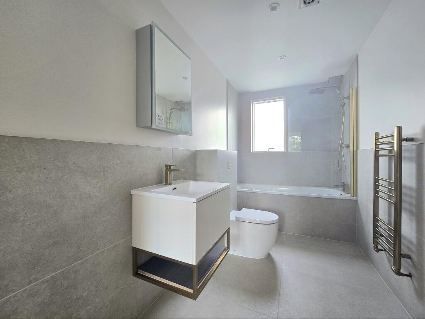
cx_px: 212
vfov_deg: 89.9
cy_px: 160
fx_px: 160
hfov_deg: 106.2
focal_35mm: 13
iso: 64
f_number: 2.2
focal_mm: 2.2
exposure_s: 1/50.3
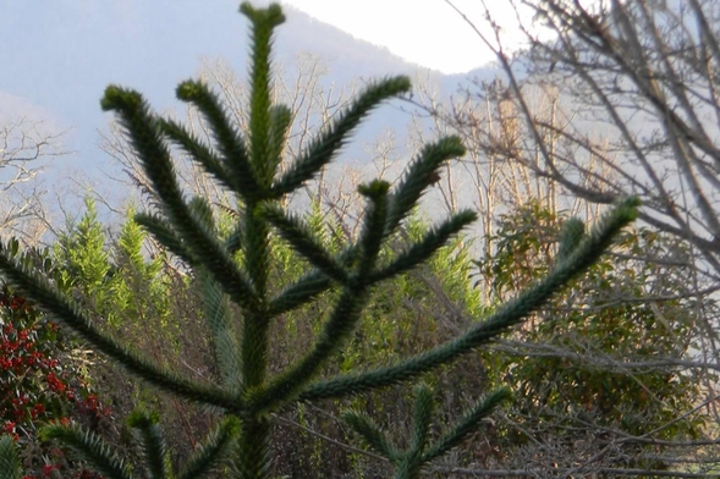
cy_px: 488
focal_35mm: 190
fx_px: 3798
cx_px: 313
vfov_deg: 7.2
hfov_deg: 10.8
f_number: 4.7
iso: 80
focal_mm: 19
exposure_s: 1/46
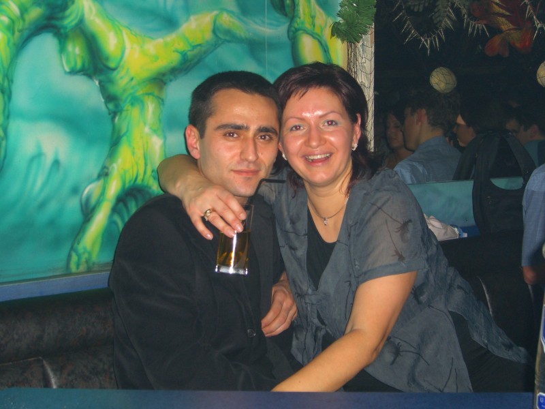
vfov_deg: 25.7
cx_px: 272
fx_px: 897
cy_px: 204
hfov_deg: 33.8
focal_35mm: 57
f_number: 3.6
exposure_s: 1/60
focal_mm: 11.8
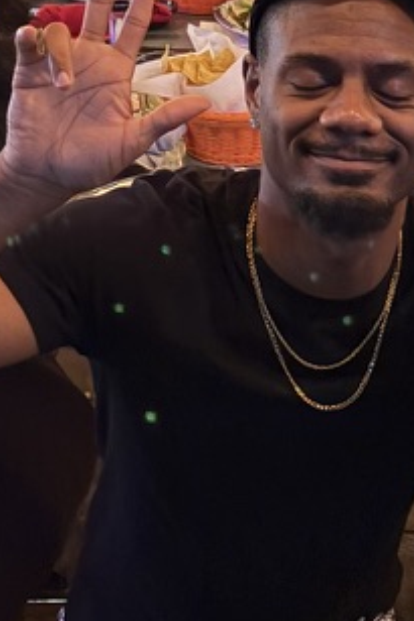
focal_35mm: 90
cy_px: -119
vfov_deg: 21.1
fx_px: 1554
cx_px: 200
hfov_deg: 15.2
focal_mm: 5.96
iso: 1000
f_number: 1.6
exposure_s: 1/24
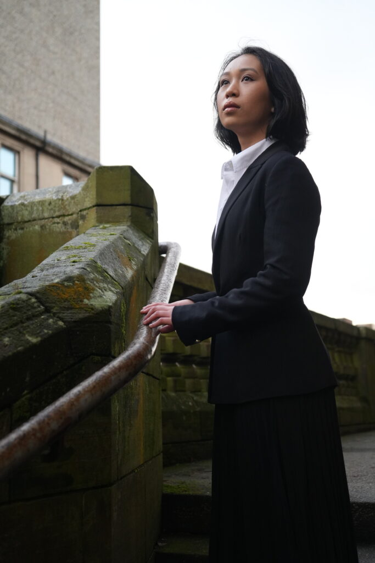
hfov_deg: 28.1
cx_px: 188
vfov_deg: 41.1
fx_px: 750
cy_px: 282
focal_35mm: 48
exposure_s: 1/160
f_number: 4.5
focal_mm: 48
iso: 2000
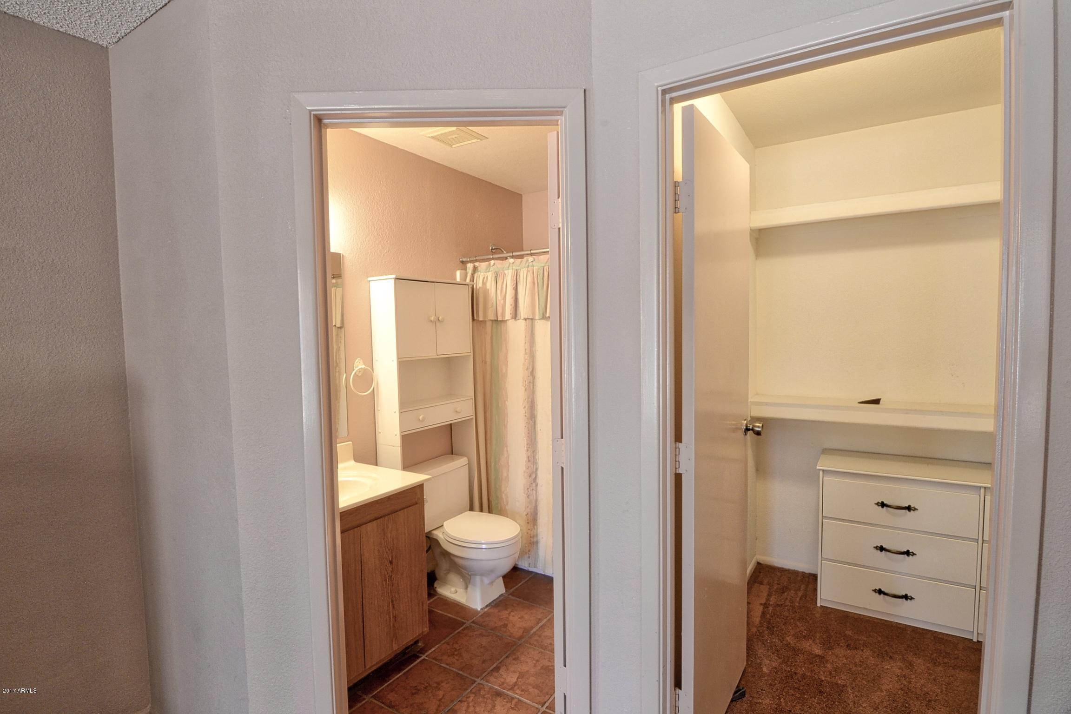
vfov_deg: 72.1
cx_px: 536
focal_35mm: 16
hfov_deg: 95.0
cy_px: 357
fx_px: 491
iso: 200
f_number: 16
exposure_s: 4
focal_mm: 11
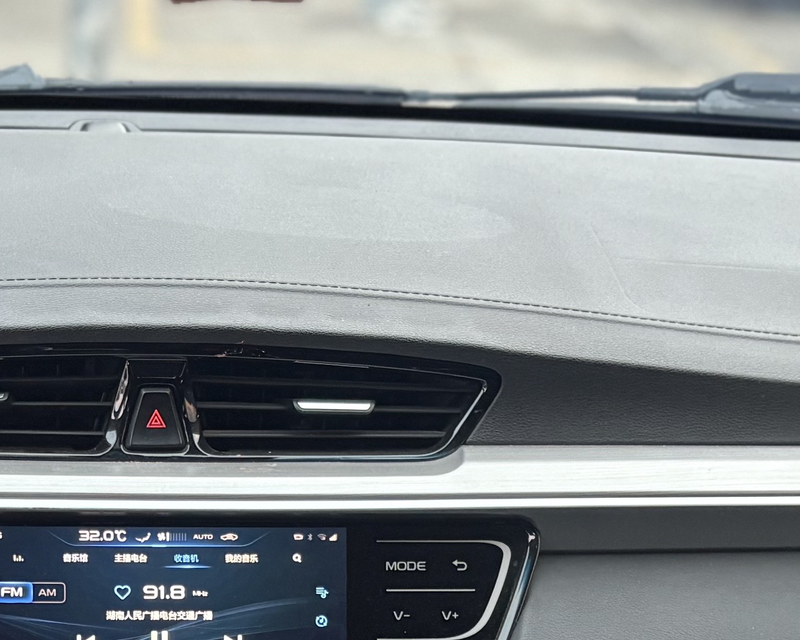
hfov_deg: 21.5
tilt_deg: -26.6
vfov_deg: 16.9
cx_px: 72
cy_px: 779
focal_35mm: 87
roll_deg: -2.3
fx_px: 2060
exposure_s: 1/60
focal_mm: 5.96
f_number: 1.6
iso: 200
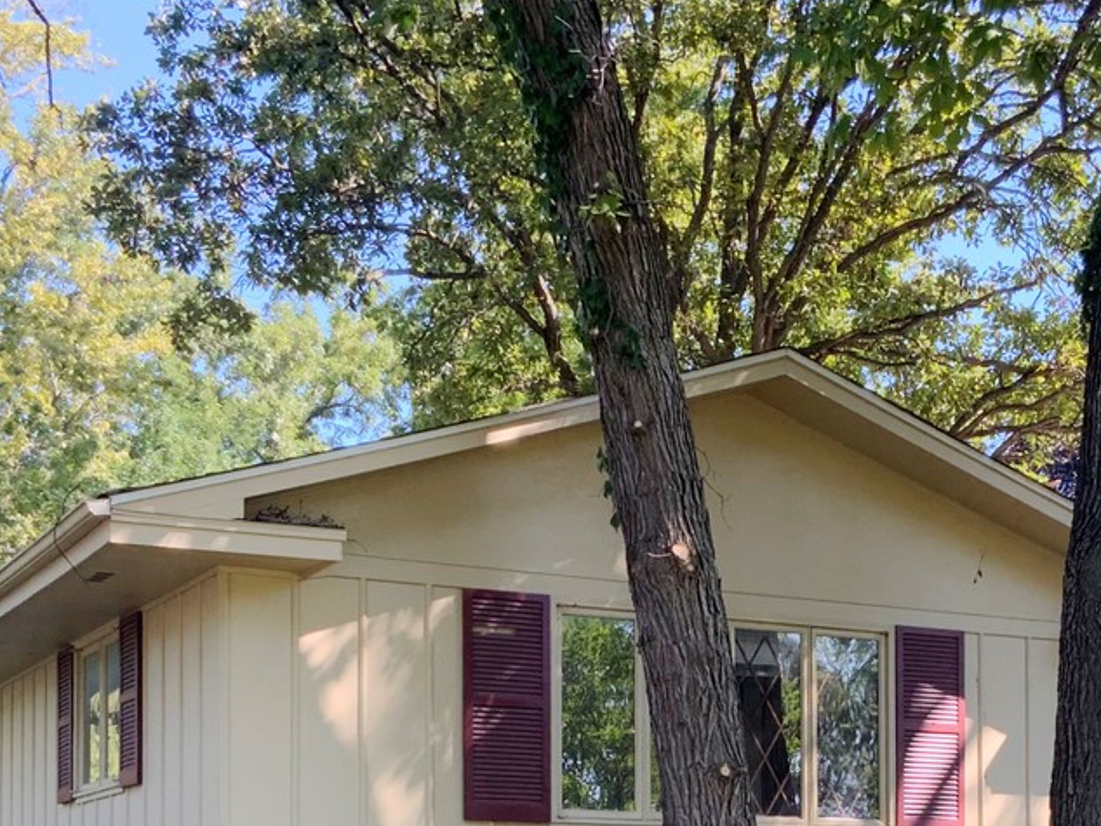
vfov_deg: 21.3
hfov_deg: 29.2
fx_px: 2100
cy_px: 866
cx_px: 712
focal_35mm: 66
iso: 16
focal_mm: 3
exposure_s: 1/137
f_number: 1.8
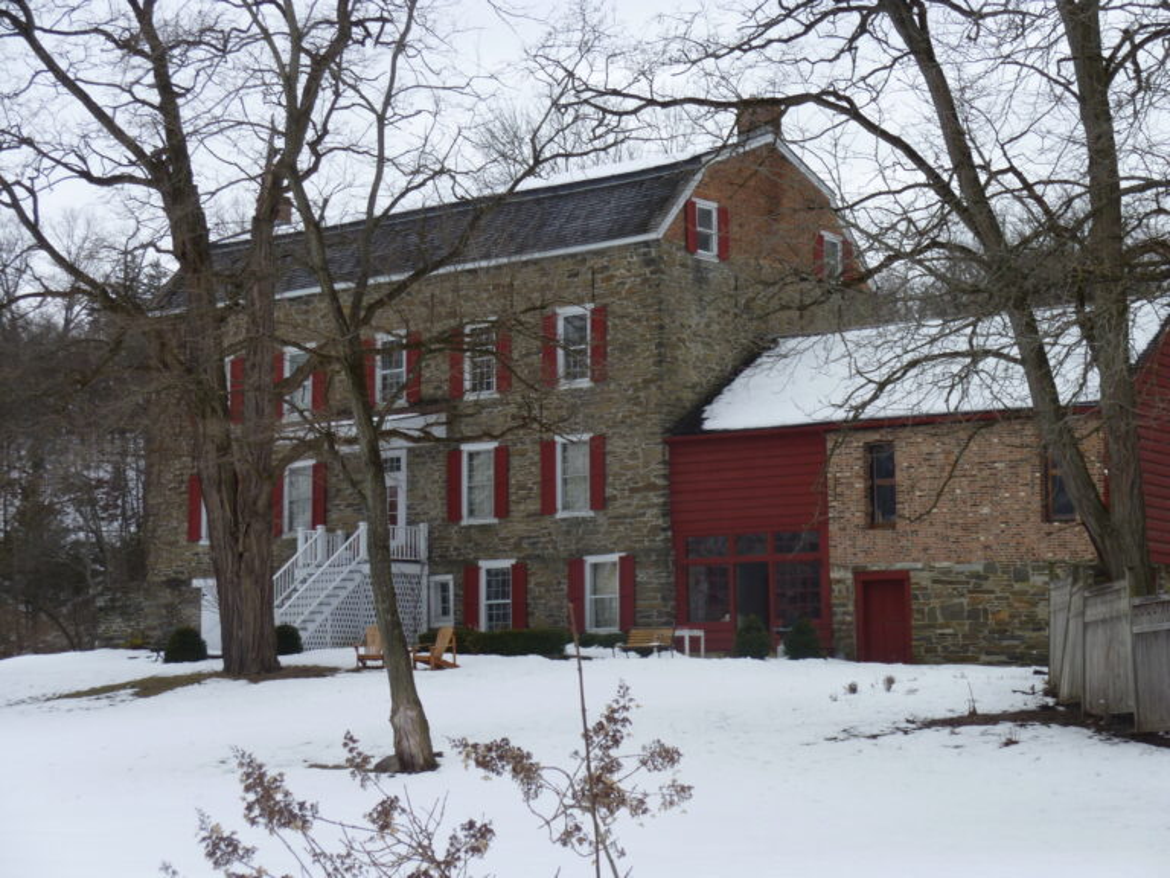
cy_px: 439
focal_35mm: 76
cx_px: 585
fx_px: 2569
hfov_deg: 25.7
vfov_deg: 19.4
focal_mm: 13.6
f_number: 4.9
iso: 80
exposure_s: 1/125
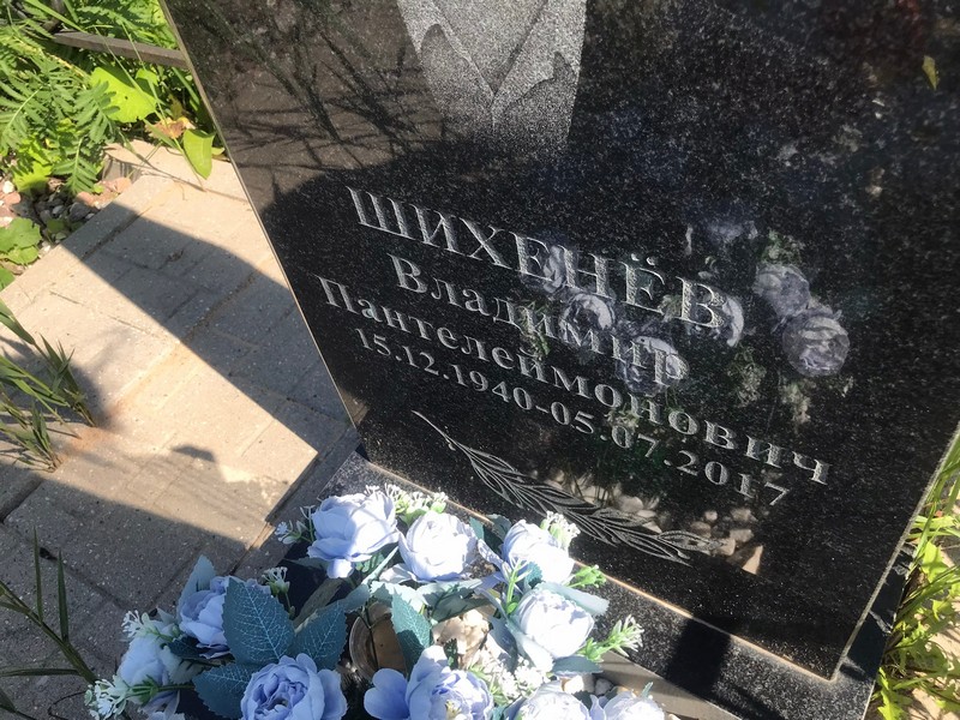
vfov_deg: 49.7
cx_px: 480
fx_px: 777
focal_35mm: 28
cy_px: 360
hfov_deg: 63.4
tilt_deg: -48.4
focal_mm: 3.99
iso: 20
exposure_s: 1/1330
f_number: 1.8
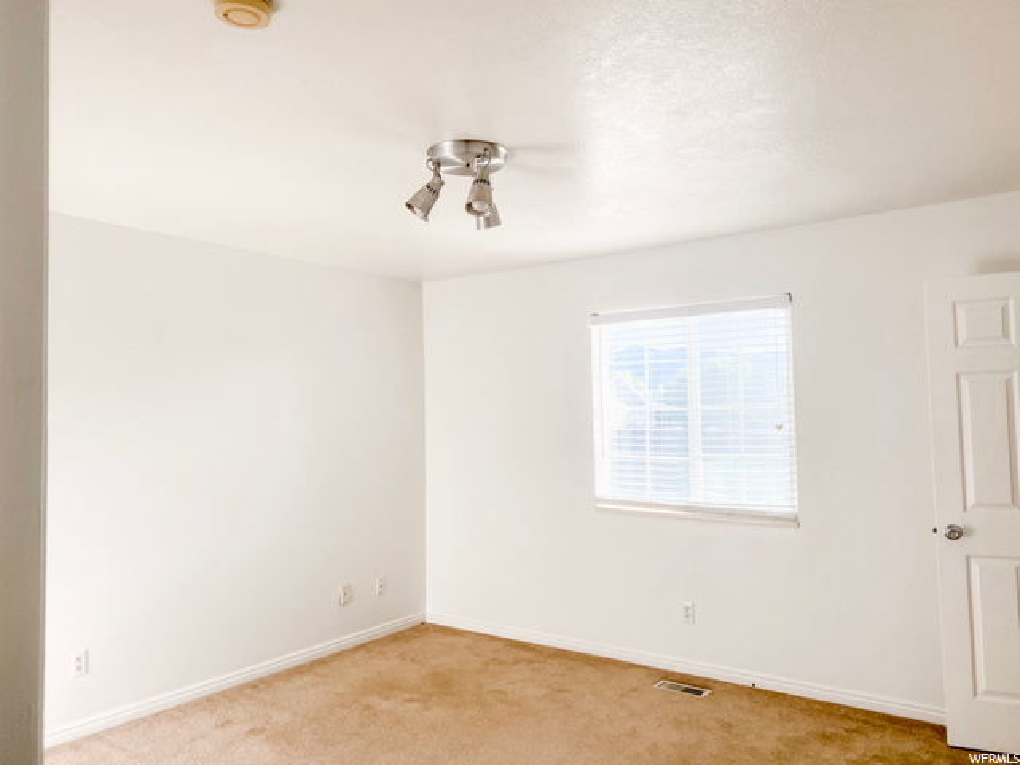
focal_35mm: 26
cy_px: 382
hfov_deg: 67.3
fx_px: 766
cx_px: 510
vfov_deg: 53.1
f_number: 1.8
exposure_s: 1/250
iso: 32
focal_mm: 4.25
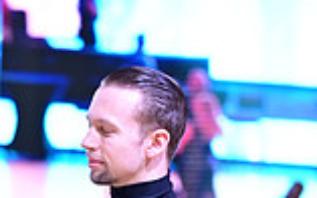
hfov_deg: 6.0
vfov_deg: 3.7
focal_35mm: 350
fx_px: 3023
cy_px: 416
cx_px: 0
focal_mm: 93
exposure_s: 1/250
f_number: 2.8
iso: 1000
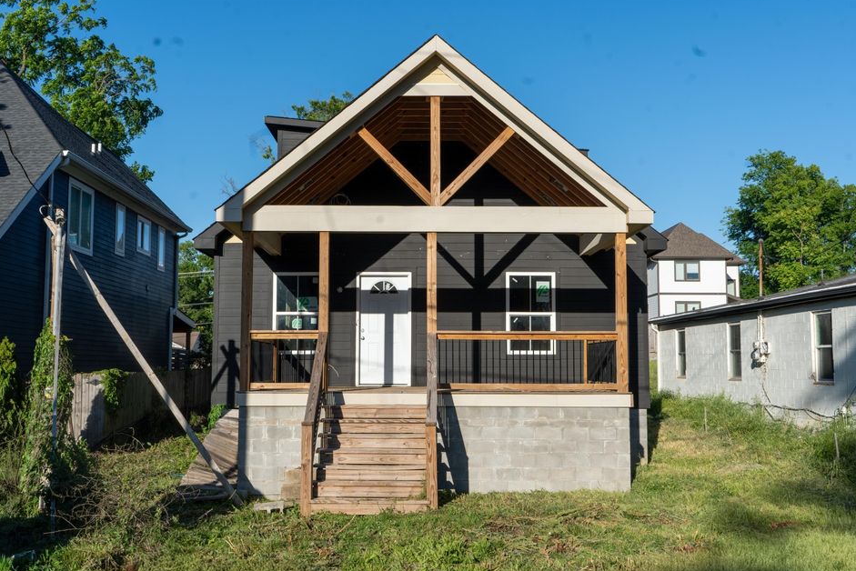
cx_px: 422
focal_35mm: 37
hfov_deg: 51.9
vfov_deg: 36.0
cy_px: 290
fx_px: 880
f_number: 10
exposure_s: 1/200
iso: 100
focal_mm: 34
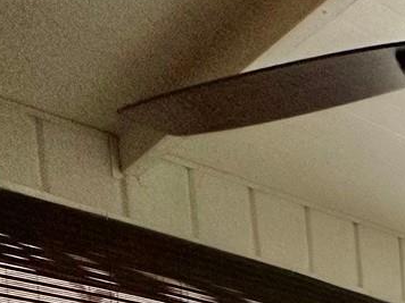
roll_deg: +1.0
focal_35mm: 63
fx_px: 737
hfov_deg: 20.3
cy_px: 612
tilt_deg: -2.1
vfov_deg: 17.0
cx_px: 754
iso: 125
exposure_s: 1/99
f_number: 2.2
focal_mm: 2.22
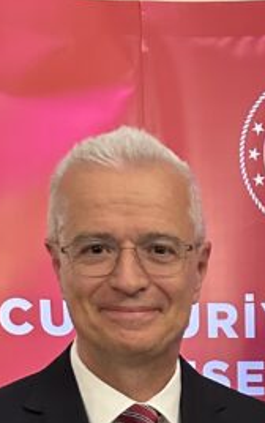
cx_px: 322
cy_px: 552
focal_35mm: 88
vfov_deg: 21.3
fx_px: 1015
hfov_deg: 14.4
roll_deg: +0.8
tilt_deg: -8.3
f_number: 1.78
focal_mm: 6.86
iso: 800
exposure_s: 1/33
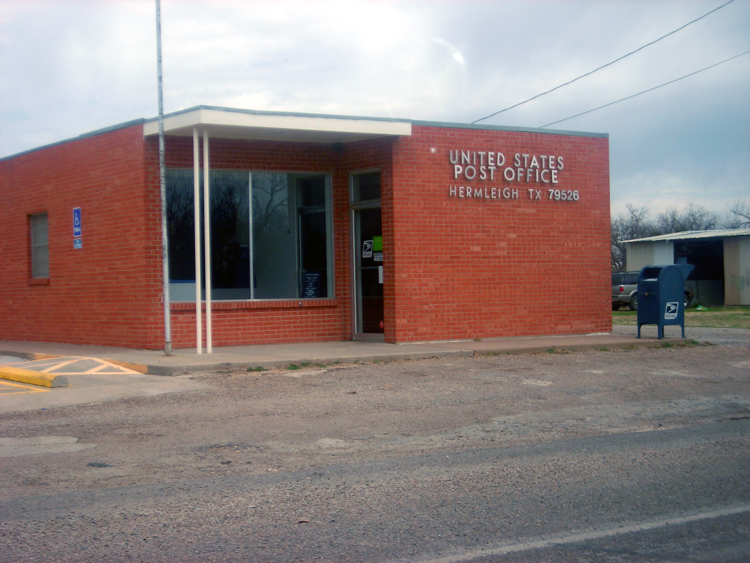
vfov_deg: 22.6
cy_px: 282
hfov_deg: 29.8
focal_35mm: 65
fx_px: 1408
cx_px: 375
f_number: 3.9
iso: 50
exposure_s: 1/144
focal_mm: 10.8
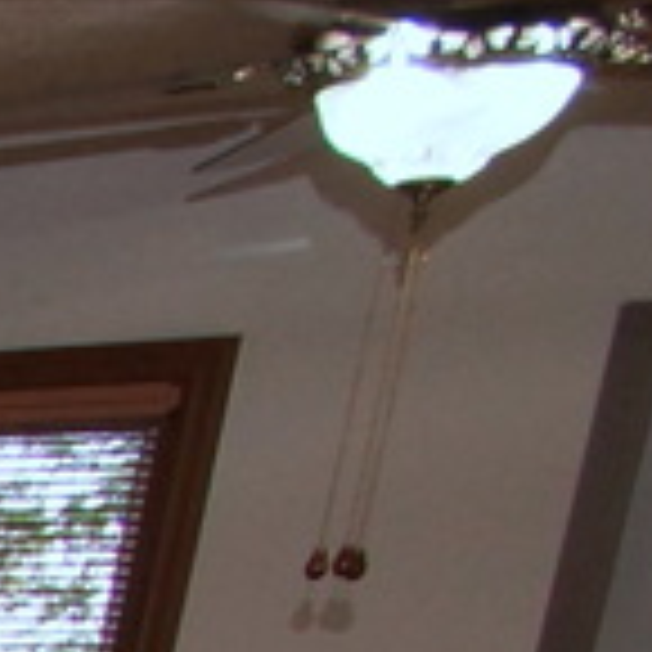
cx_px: -2257
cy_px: 1911
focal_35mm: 142
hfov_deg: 7.2
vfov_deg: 9.7
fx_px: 3026
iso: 400
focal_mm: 10
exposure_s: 1/60
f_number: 4
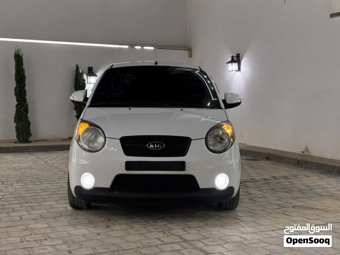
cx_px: 170
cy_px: 128
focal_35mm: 52
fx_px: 511
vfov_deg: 28.0
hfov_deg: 36.8
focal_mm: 5.96
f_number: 1.6
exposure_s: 1/50
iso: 64
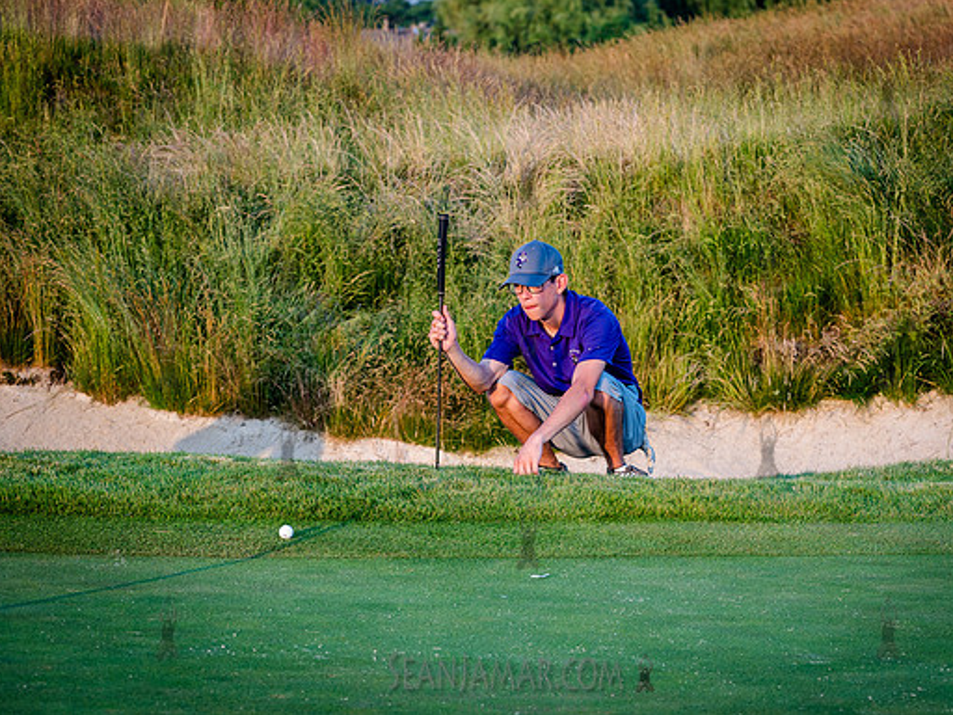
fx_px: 4350
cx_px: 527
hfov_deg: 12.5
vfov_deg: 9.4
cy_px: 357
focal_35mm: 158
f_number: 7.1
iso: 400
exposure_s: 1/200
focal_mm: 145
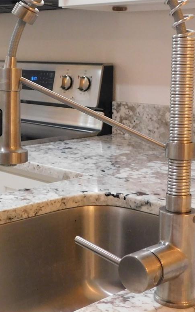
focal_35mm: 66
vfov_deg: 30.8
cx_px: 38
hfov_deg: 19.5
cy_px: 100
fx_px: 561
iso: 400
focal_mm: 5.3
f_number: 3.2
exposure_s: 1/30
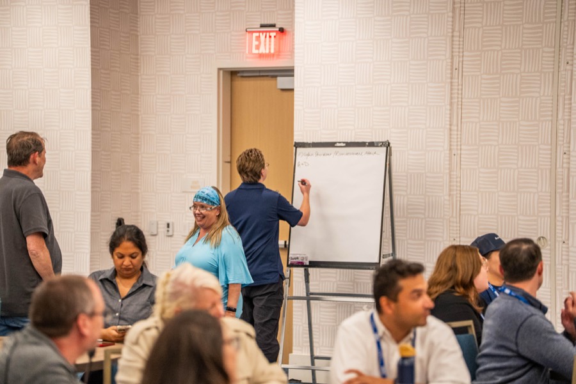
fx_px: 1681
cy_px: 192
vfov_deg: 13.1
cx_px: 288
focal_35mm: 105
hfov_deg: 19.4
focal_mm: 105
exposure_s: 1/250
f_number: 2.8
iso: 2500
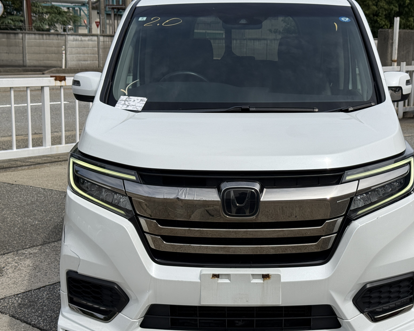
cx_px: 243
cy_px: 171
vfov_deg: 25.0
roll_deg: -0.9
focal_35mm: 61
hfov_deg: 30.9
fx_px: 747
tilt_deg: -9.7
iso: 80
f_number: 1.78
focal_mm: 6.76
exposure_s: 1/11364
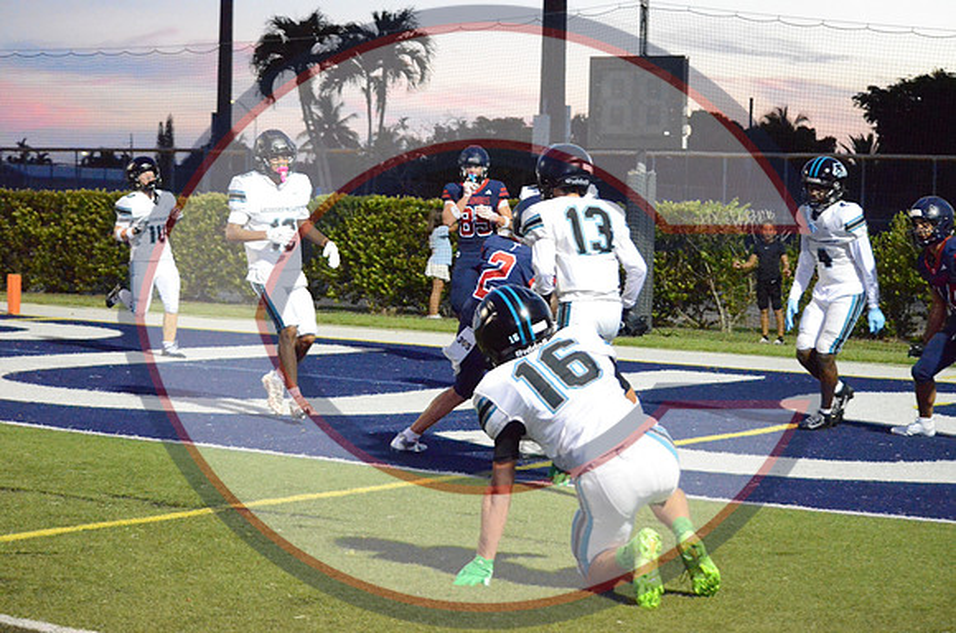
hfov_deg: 24.7
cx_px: 478
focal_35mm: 82
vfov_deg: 16.5
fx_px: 2186
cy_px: 316
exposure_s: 1/400
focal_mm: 55
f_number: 4.5
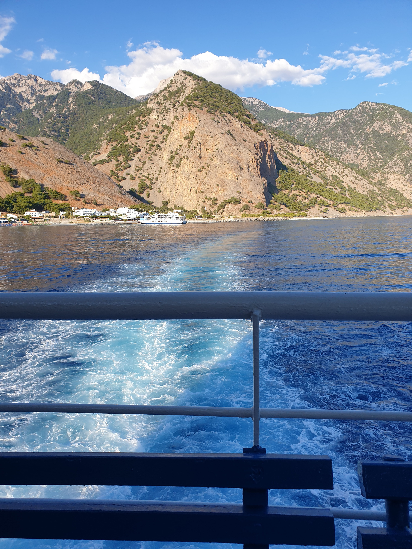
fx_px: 413
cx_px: 206
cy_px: 274
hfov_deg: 53.1
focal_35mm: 26
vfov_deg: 67.3
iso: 50
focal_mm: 4.3
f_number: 2.4
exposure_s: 1/1038
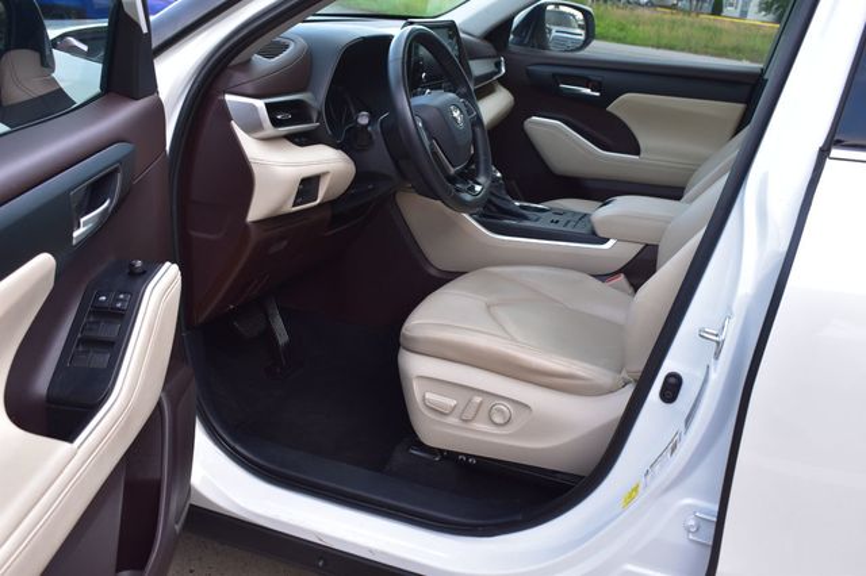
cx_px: 433
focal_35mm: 38
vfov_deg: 35.5
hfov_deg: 51.3
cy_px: 288
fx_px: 902
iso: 400
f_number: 7.1
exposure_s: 1/30
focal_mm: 25
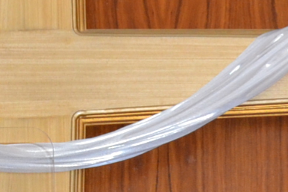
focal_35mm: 376
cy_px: 154
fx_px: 3007
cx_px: -50
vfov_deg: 3.7
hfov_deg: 5.5
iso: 900
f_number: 5
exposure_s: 1/60
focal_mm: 42
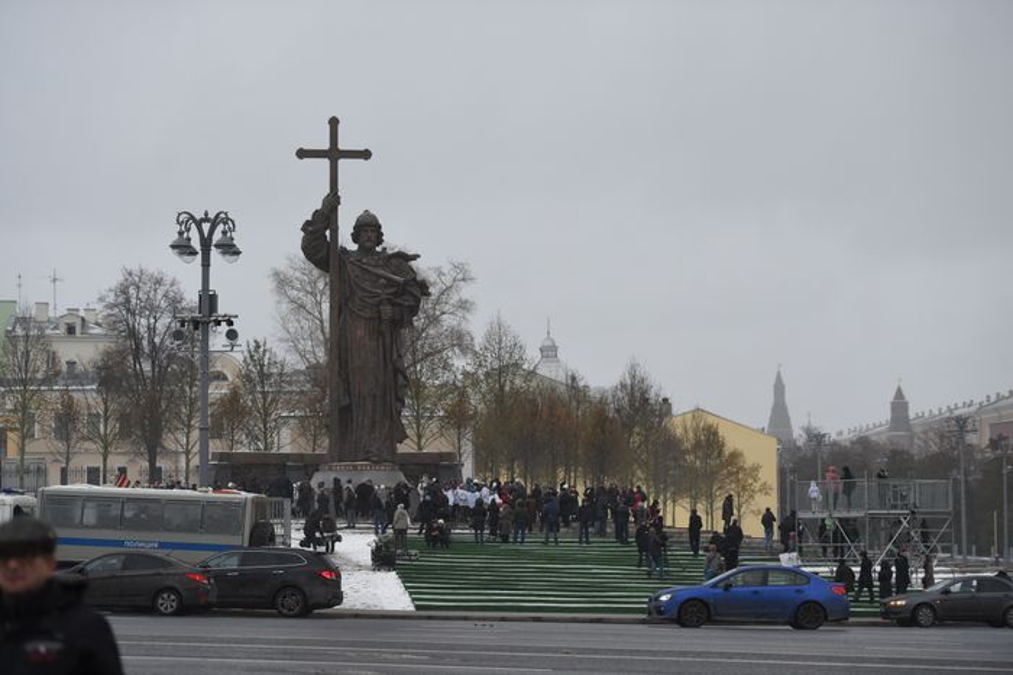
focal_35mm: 82
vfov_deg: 16.6
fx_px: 2306
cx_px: 506
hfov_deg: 24.8
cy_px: 338
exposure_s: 1/3200
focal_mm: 82
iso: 1600
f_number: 2.8
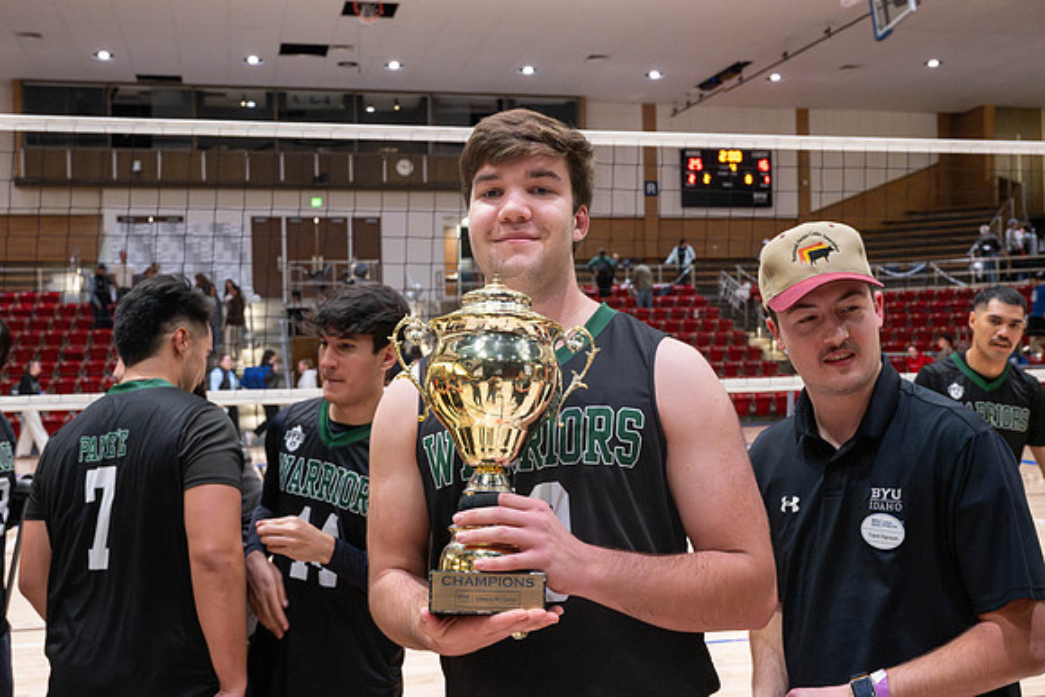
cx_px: 517
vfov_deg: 33.5
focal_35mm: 40
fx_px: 1158
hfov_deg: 48.6
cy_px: 345
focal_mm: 33.5
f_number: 6.3
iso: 5000
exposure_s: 1/125
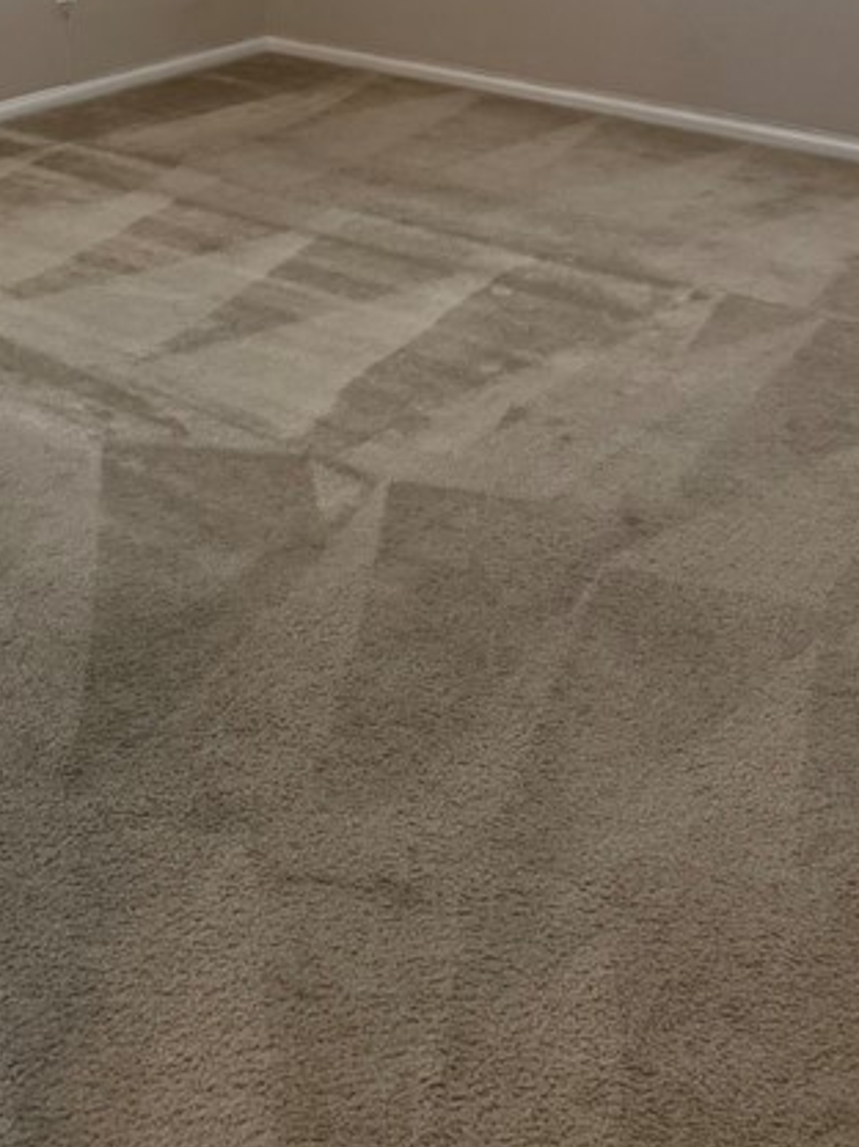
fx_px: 1955
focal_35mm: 59
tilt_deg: -6.1
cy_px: -206
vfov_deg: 28.7
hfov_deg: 24.3
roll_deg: -0.8
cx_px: 154
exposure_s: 1/60
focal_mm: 6.76
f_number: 1.78
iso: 200
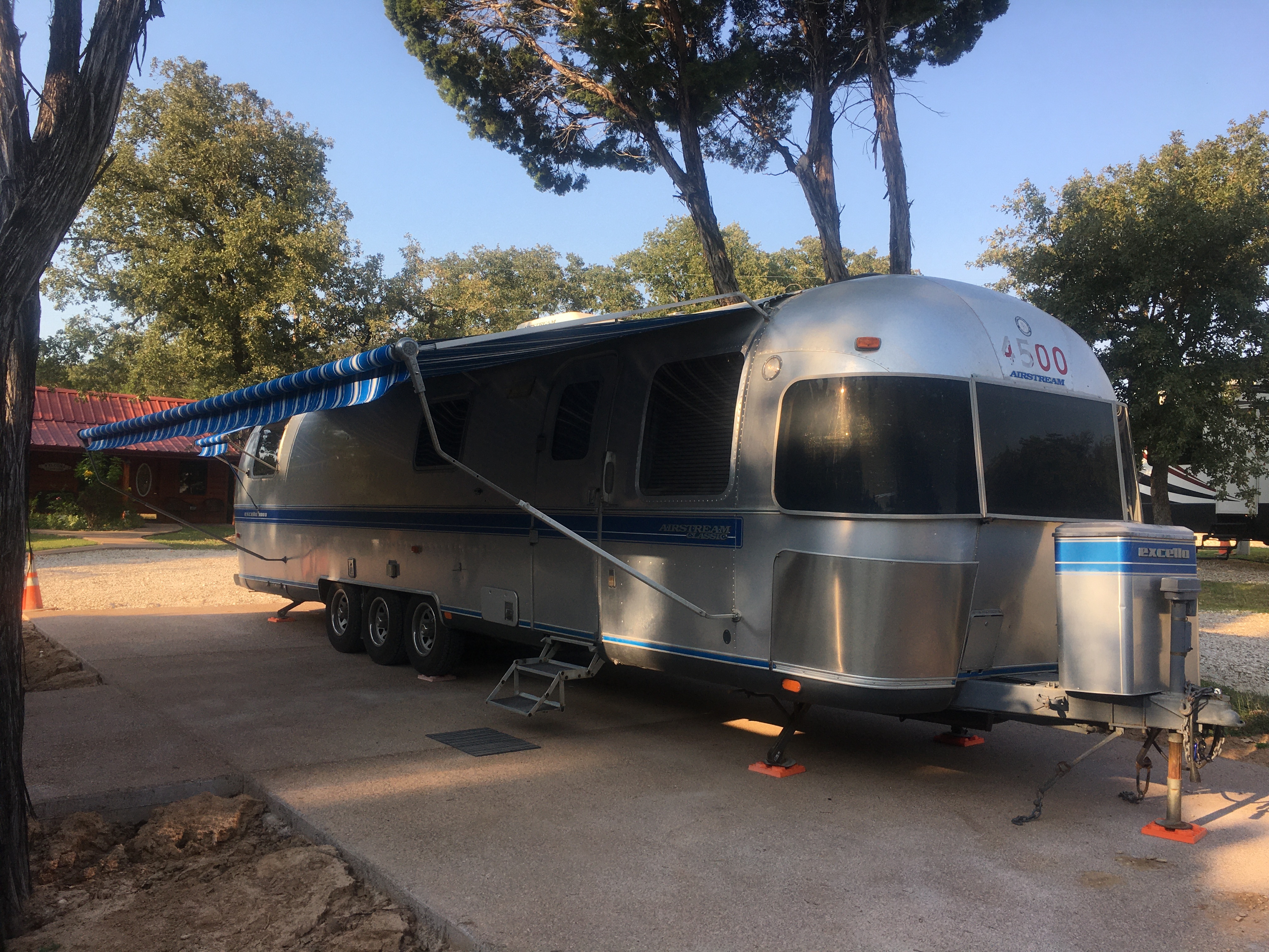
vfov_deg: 48.2
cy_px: 476
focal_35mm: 29
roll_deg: -1.9
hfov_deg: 61.7
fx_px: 1063
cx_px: 634
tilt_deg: +2.7
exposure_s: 1/557
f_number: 2.2
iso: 25
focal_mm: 4.15
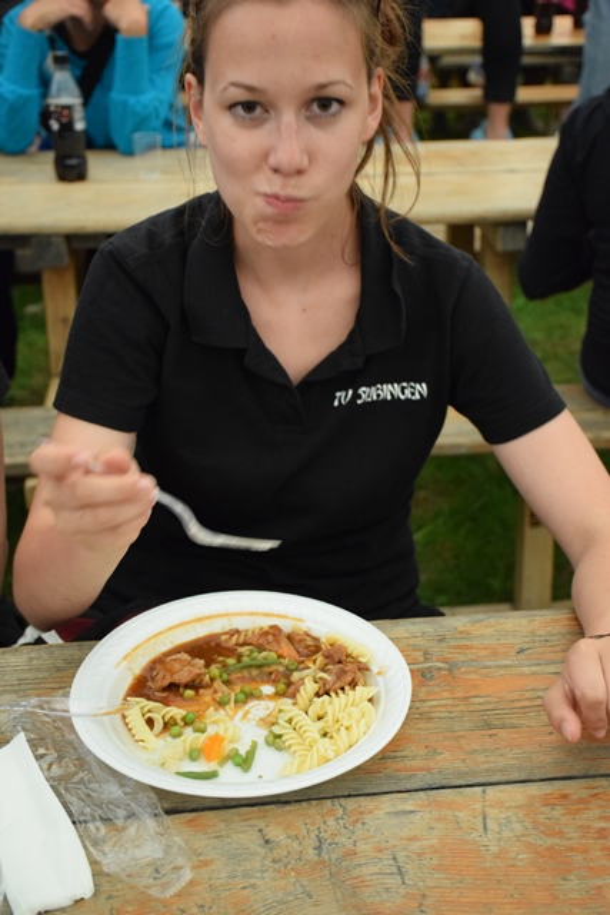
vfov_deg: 38.9
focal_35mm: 51
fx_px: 1295
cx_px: 305
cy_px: 458
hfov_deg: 26.5
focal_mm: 34
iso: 3200
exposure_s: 1/80
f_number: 4.2
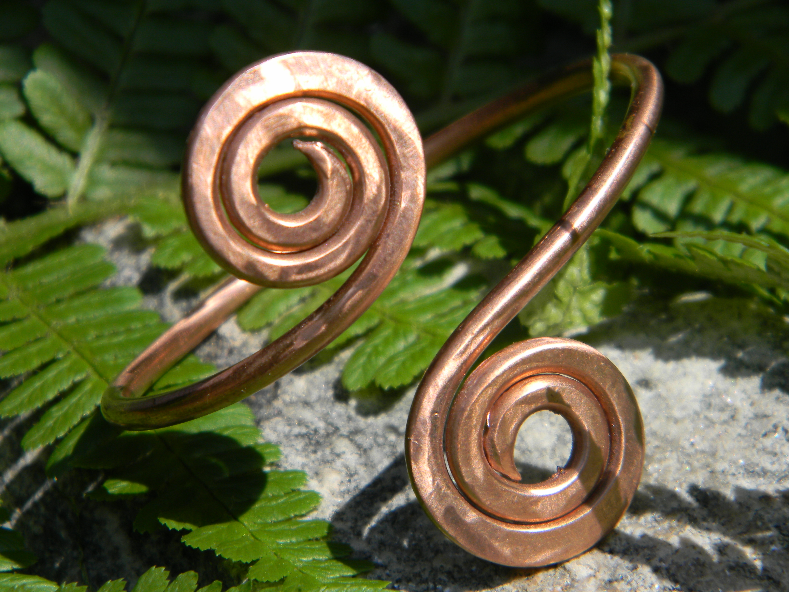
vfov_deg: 10.0
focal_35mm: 148
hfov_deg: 13.3
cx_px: 394
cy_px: 296
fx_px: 3373
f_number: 5
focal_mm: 26.8
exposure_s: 1/527
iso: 80
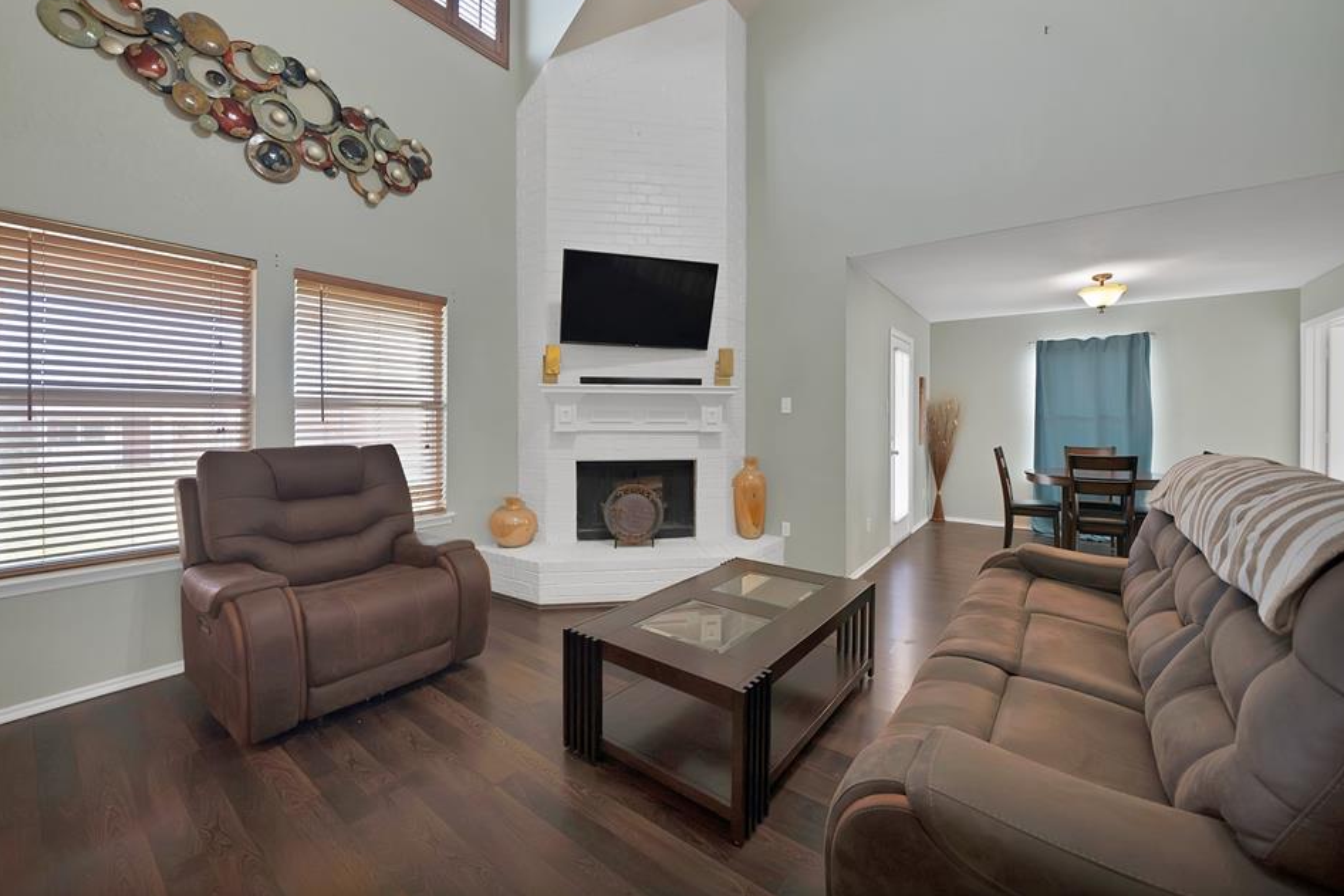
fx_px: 485
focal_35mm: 13
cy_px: 417
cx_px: 673
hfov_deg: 108.3
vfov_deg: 85.3
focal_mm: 12
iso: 640
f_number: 4
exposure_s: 1/20
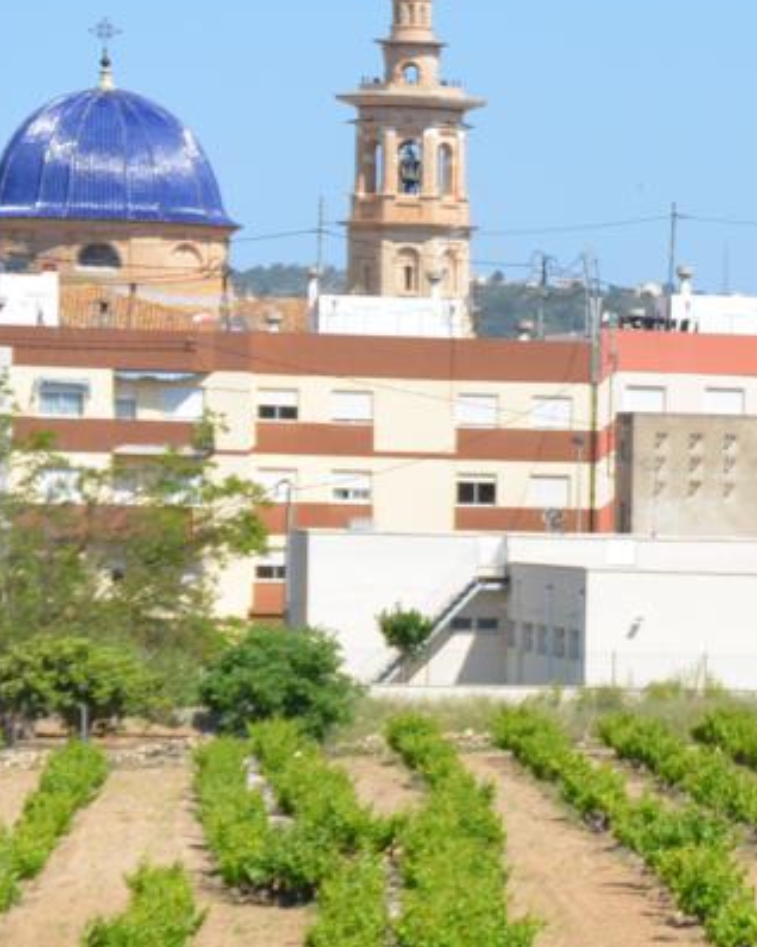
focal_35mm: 241
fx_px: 6754
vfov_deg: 8.0
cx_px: 1788
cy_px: 651
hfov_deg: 6.1
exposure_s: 1/320
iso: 100
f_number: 9
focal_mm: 42
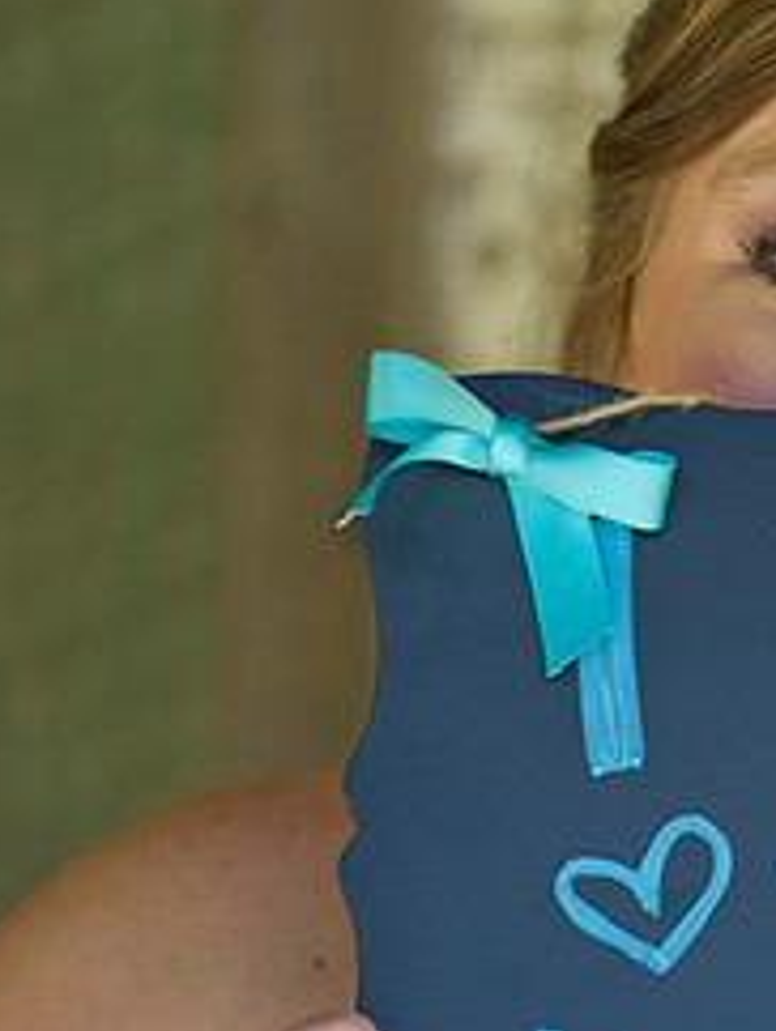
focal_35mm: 391
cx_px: 793
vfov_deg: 5.1
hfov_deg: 3.8
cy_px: 592
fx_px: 11666
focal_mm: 170
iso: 200
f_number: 2.8
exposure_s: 1/160
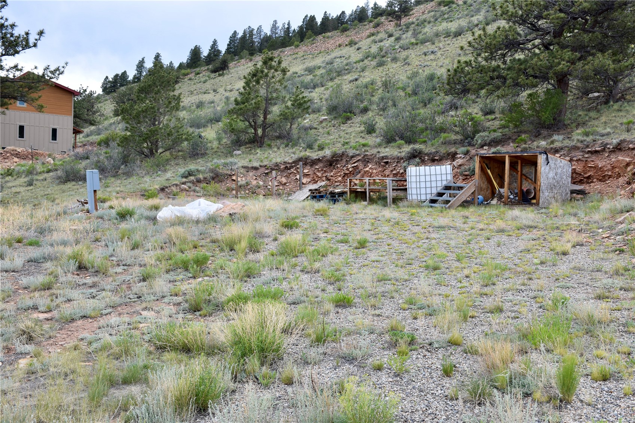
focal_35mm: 39
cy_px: 212
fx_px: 688
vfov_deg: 34.2
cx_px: 318
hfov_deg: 49.6
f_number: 8
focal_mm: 26
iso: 220
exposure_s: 1/250
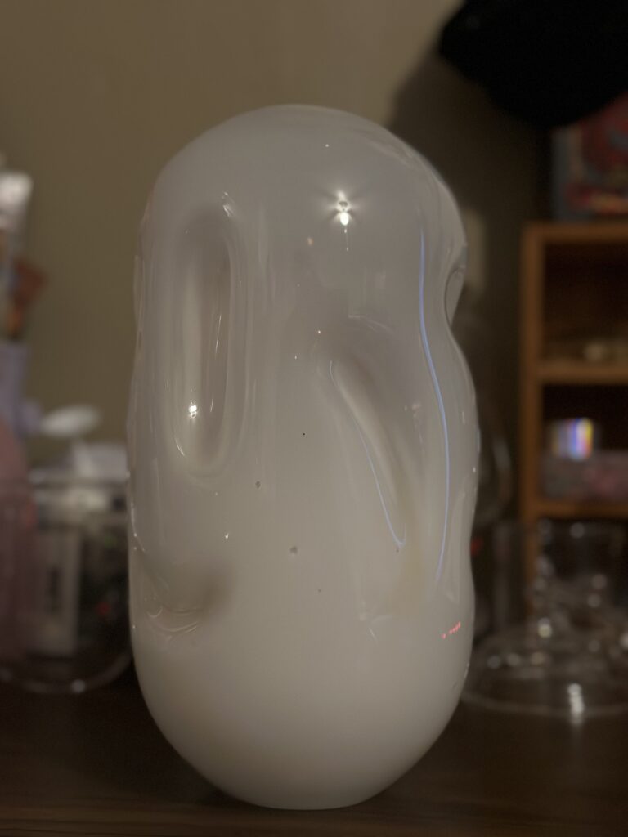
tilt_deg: +2.4
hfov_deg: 30.3
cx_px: 314
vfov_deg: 39.7
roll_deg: -1.7
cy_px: 418
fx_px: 1161
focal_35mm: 48
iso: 500
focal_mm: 6.86
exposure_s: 1/40
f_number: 1.78
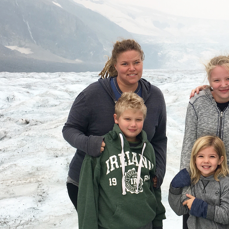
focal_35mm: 67
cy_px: 108
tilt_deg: +1.2
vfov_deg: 25.7
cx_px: 195
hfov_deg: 25.1
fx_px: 501
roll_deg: -0.2
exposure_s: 1/565
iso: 25
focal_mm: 4.15
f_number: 2.2
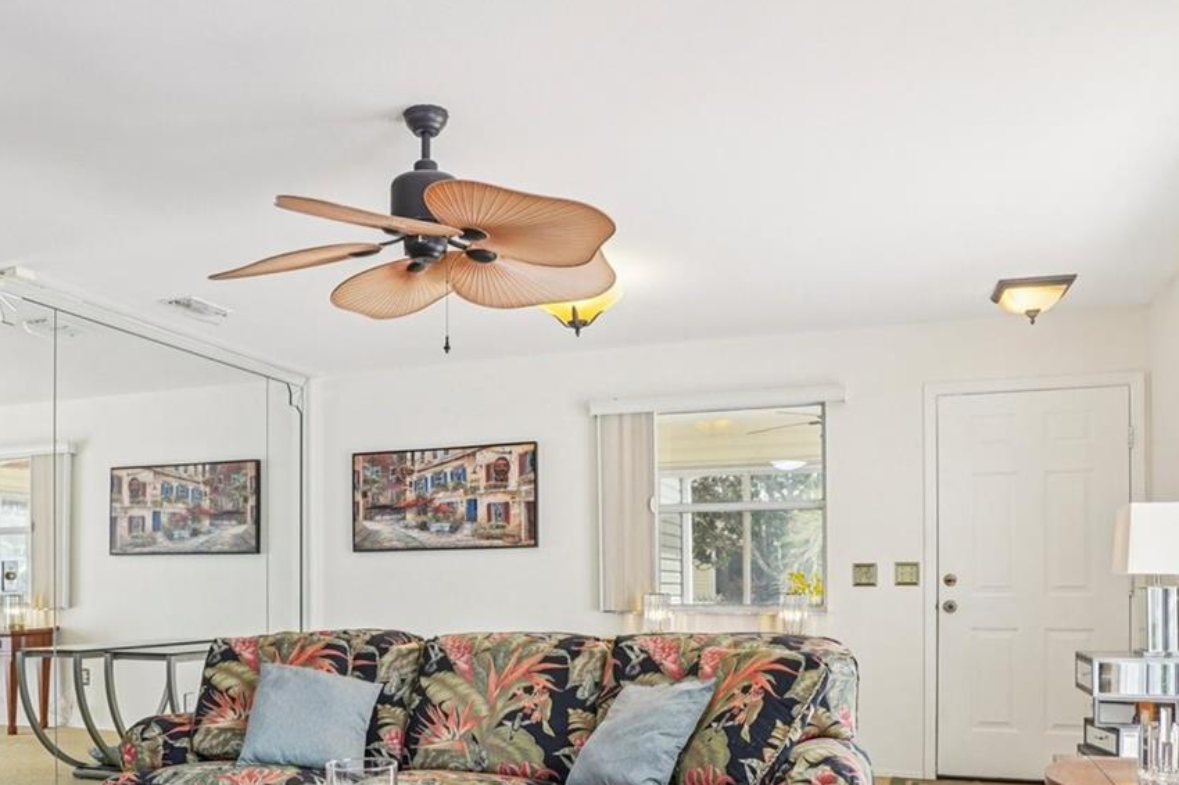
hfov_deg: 58.2
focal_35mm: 32
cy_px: 599
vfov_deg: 39.8
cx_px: 462
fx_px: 1048
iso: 400
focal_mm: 17
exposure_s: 1/20
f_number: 9
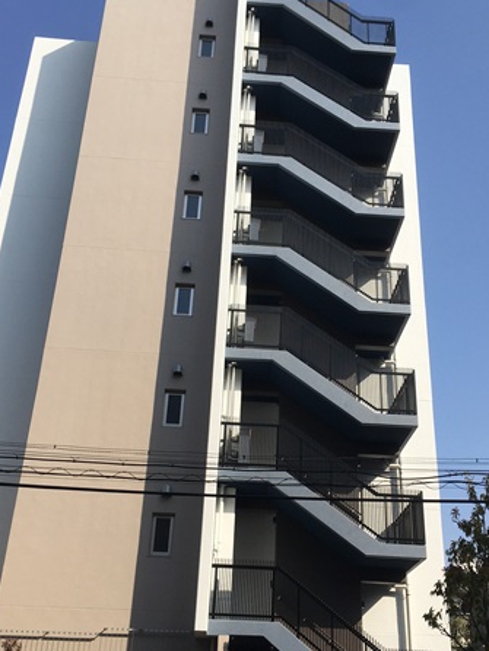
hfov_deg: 36.8
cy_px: 365
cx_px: 269
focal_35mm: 39
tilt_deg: +25.4
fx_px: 734
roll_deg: -2.1
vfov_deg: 47.7
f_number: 2.2
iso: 25
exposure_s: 1/1972
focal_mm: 4.15
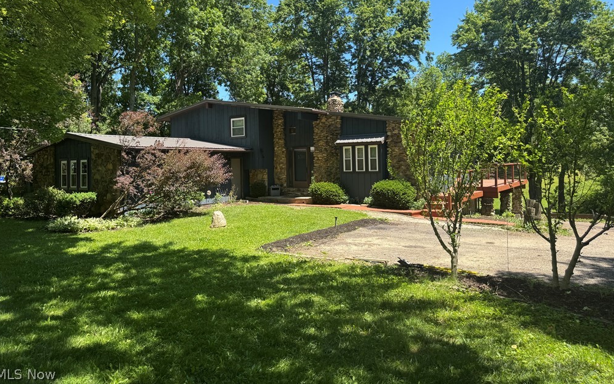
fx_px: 435
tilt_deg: +2.4
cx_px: 306
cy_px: 149
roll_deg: +0.7
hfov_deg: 70.4
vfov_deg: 47.2
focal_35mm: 26
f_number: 1.78
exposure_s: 1/1311
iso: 80
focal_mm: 6.76
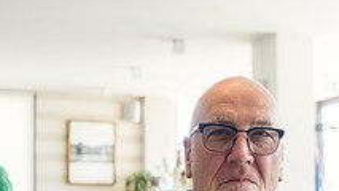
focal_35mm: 80
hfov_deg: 25.0
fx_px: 719
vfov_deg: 14.7
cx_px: 357
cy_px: 225
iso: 800
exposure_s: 1/200
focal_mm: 28
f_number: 2.8
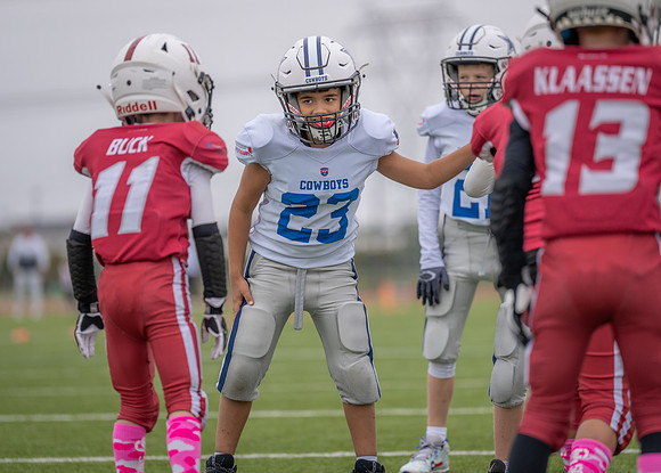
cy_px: 229
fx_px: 4190
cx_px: 311
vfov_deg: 6.5
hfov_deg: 9.0
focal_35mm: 223
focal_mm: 200
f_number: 2.8
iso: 200
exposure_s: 1/1250
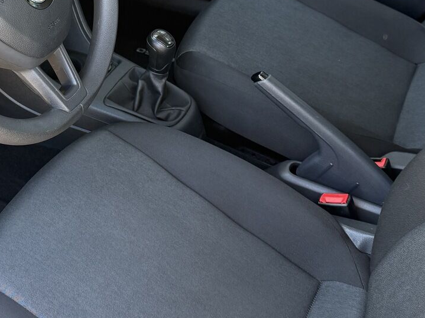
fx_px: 700
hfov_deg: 32.7
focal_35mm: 57
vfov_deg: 25.1
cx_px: 75
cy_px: 48
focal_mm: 6.76
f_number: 1.78
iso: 200
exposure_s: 1/135
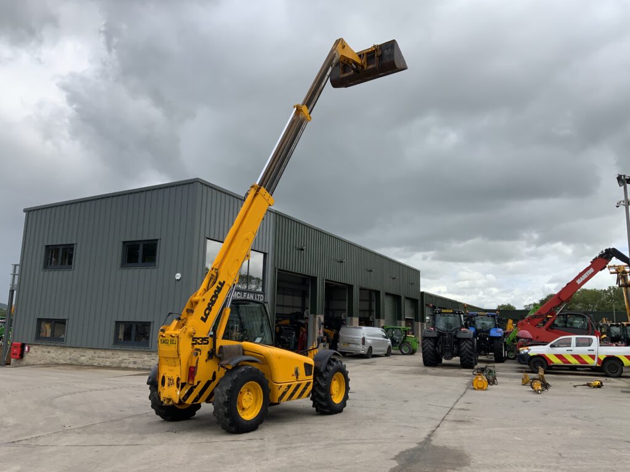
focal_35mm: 29
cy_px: 236
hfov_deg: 61.7
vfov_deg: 48.2
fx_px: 528
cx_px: 315
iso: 16
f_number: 1.8
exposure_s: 1/1786
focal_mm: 3
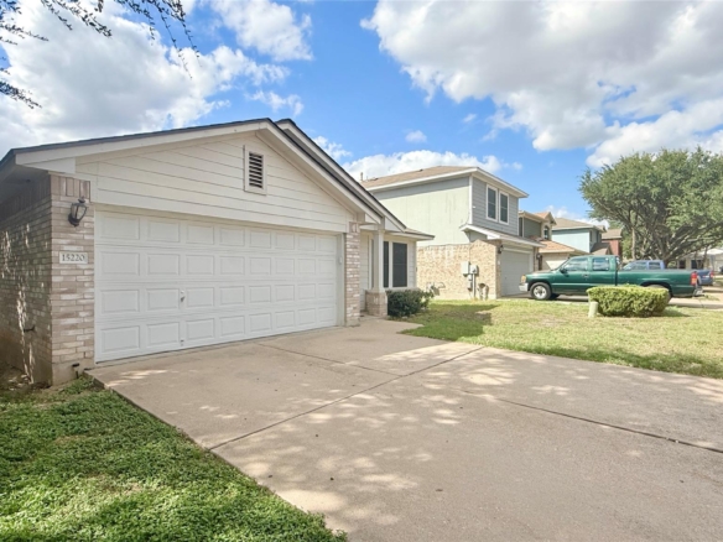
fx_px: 292
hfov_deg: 102.1
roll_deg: -0.3
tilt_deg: +0.8
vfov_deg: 85.7
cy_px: 271
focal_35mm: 14
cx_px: 362
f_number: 2.2
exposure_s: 1/2320
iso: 50
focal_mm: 2.22
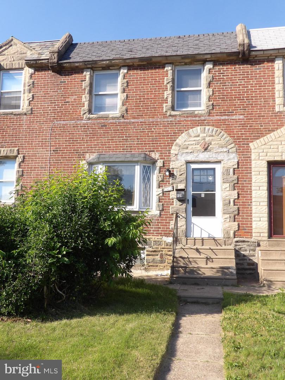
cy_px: 190
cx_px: 142
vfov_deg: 55.4
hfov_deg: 42.9
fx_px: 362
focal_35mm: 33
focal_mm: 5.9
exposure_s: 1/490
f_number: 3.6
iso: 100
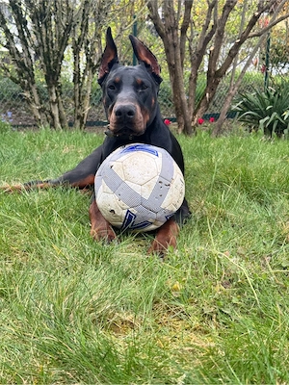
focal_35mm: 48
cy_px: 192
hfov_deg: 30.3
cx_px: 144
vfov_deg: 39.7
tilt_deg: -9.1
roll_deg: -0.7
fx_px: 534
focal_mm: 6.76
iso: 64
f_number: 1.78
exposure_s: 1/484
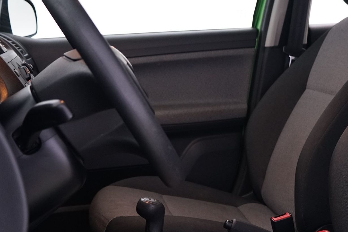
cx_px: 272
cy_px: 172
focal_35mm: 65
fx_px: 628
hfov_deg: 30.3
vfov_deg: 20.8
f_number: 4.5
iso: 1250
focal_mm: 32
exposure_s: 1/5
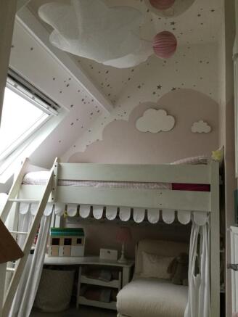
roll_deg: -3.2
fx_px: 284
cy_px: 158
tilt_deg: +10.6
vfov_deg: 58.3
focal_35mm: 31
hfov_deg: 45.5
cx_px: 119
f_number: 2.4
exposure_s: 1/33
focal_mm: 3.3
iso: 125
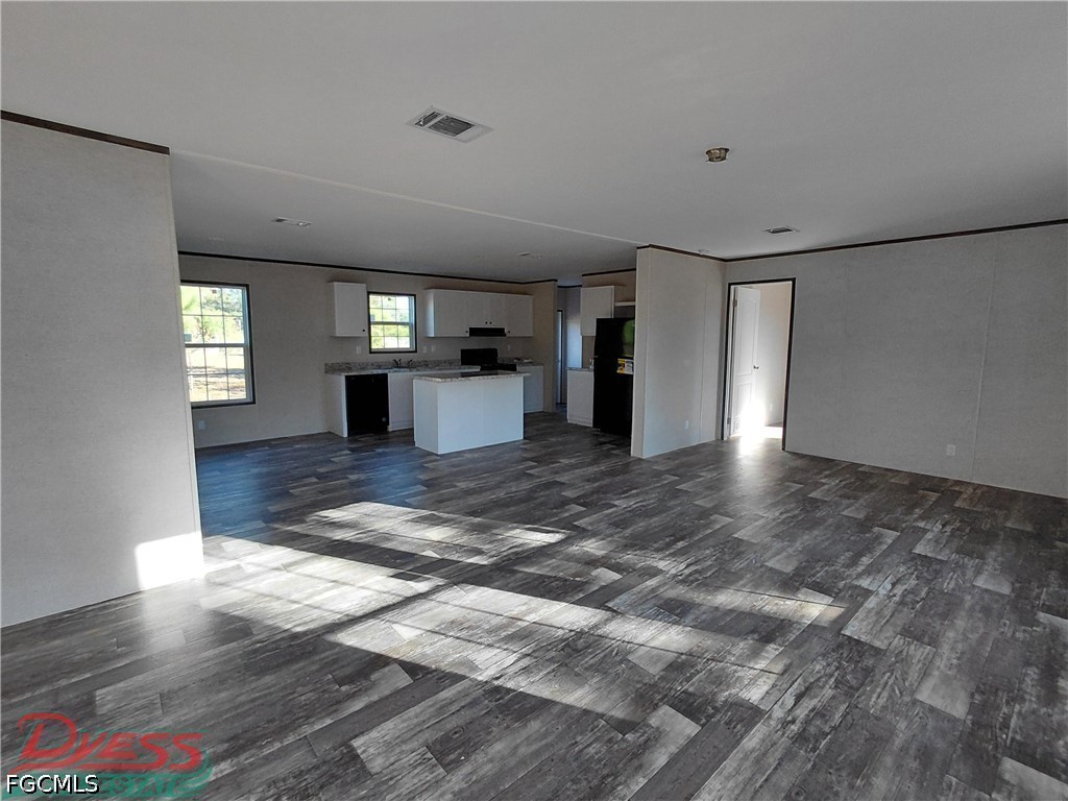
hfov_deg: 94.5
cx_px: 534
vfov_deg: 78.1
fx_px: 494
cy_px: 400
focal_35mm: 16
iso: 64
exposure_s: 1/120
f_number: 2.2
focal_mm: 1.64
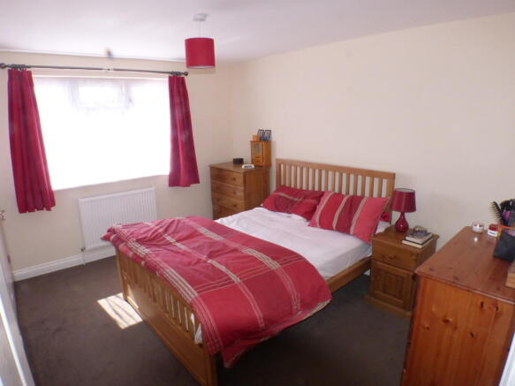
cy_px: 193
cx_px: 258
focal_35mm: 25
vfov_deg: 54.9
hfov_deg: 69.4
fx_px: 372
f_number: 7.1
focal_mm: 4.5
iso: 400
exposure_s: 1/100
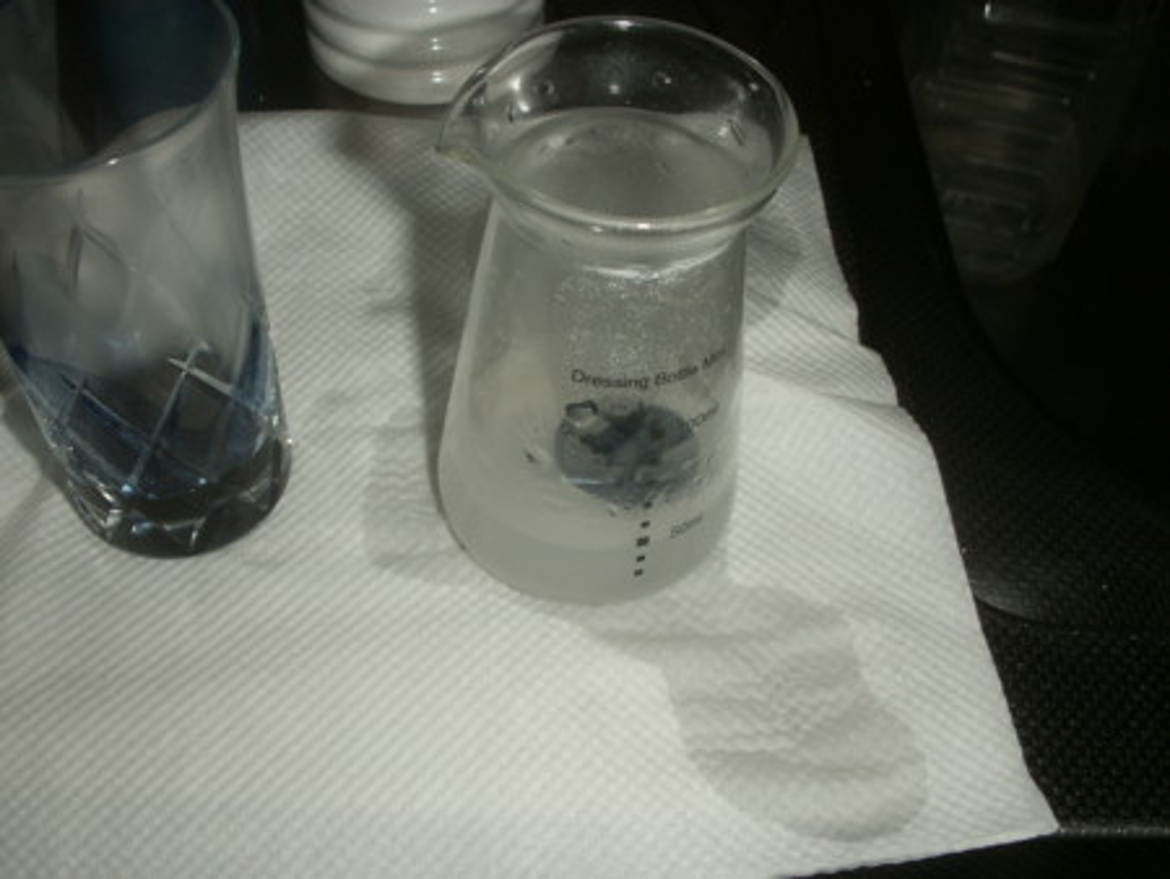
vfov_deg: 38.7
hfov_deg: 50.1
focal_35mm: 37
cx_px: 585
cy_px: 440
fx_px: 1251
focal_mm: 7.7
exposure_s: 1/40
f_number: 7.1
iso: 50
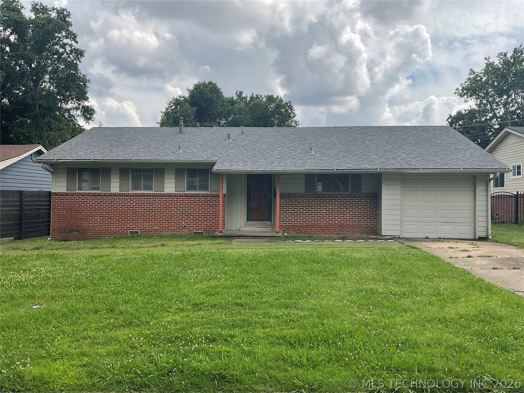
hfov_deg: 61.7
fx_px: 439
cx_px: 262
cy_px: 196
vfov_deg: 48.2
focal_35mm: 29
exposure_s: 1/2058
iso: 16
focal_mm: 3
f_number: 1.8
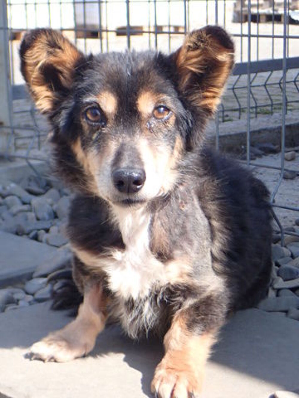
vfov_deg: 23.8
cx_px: 150
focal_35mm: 82
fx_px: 944
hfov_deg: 18.0
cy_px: 199
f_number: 4.3
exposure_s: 1/500
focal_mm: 14.62
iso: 200
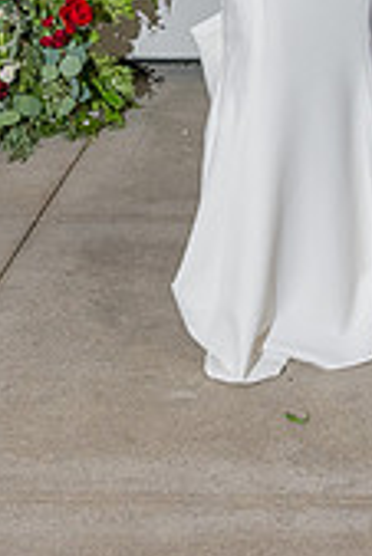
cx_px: 426
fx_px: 1763
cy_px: -161
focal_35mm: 114
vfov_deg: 16.9
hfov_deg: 11.8
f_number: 5.6
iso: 800
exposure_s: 1/200
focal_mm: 28.5
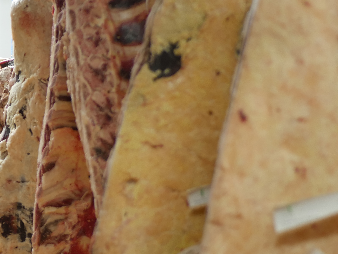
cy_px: 202
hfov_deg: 17.4
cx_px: 27
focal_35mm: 111
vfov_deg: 13.3
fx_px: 1084
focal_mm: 25
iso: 400
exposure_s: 1/100
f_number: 1.7
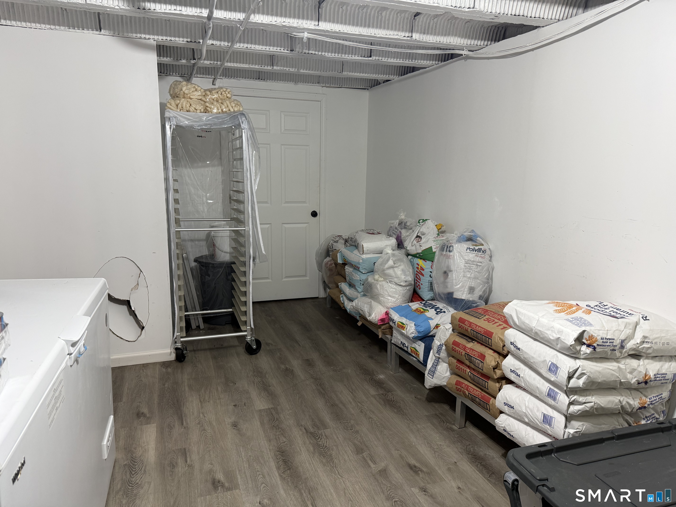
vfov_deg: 56.8
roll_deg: -1.0
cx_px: 338
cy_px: 254
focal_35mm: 24
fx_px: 469
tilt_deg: -10.4
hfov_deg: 71.6
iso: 160
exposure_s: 1/120
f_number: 1.78
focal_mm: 6.76
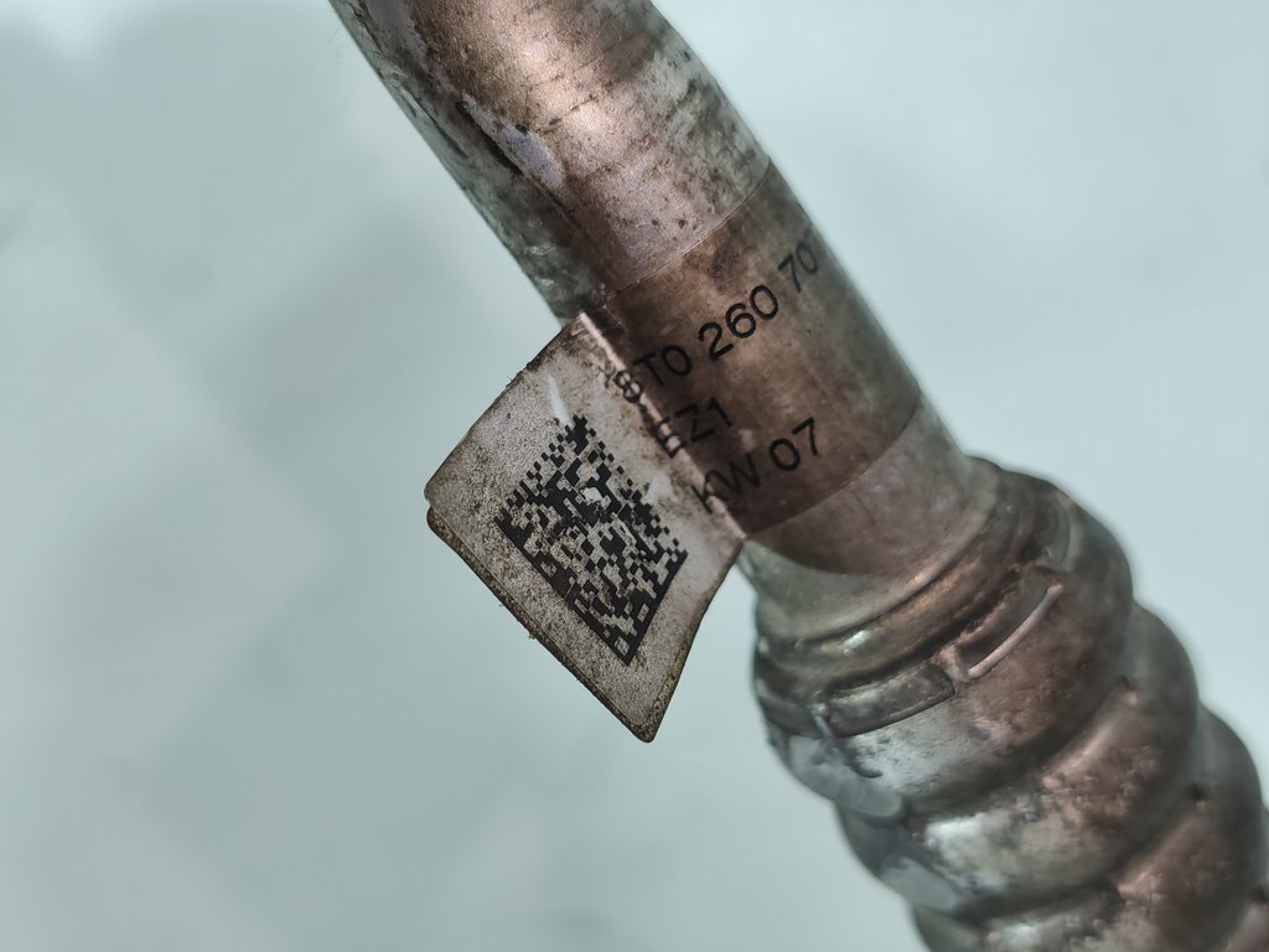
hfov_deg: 41.2
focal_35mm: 46
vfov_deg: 31.5
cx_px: 634
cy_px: 476
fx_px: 1686
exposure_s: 1/100
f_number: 1.7
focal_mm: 6.07
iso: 200
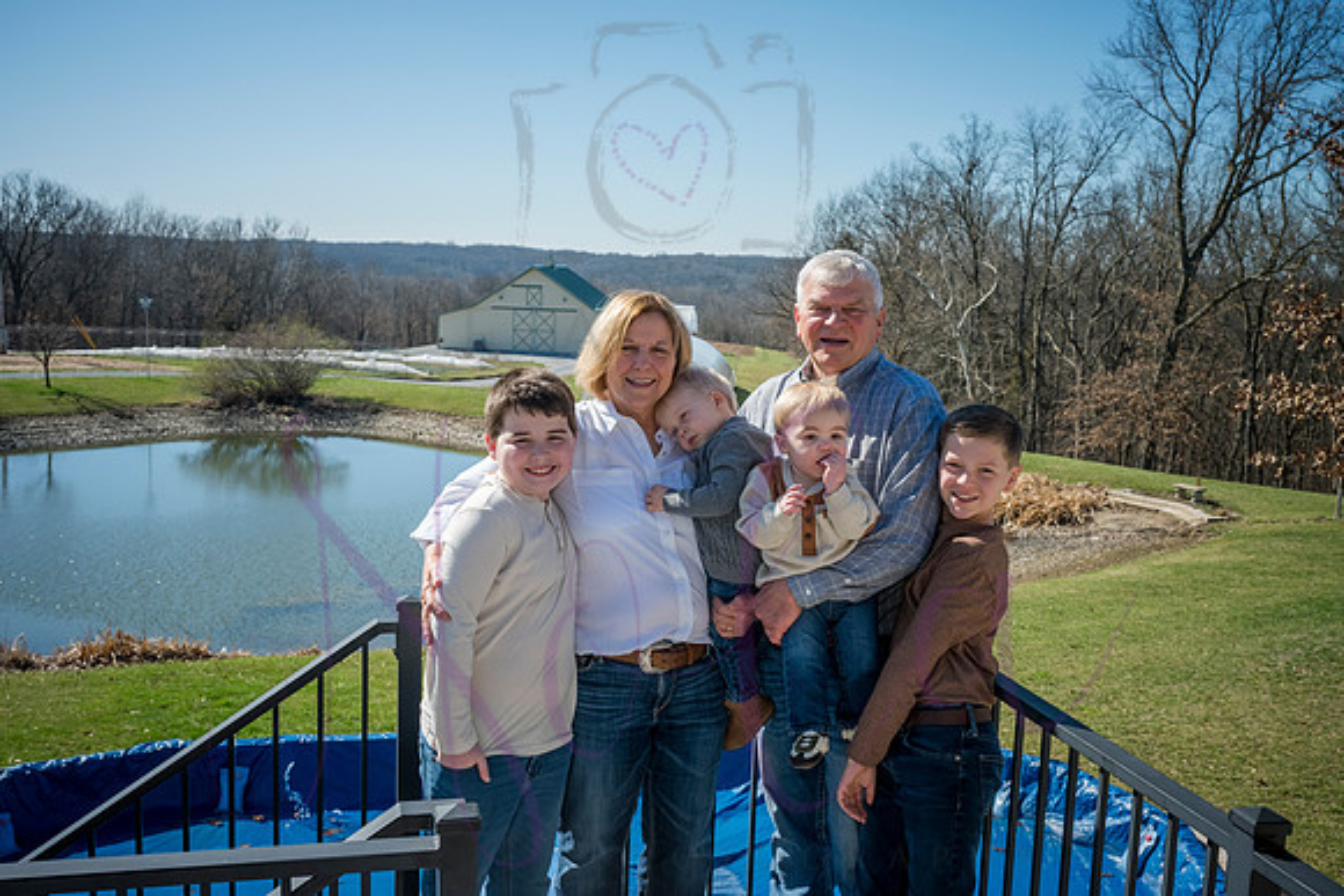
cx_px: 672
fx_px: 1382
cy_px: 448
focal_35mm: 37
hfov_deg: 51.9
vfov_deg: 36.0
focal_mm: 37
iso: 400
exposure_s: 1/640
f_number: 9
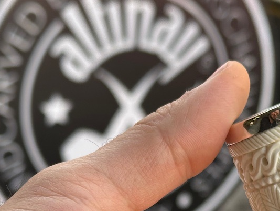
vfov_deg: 12.6
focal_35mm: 115
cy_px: 243
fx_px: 931
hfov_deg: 17.0
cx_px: 219
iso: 64
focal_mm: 6.86
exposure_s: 1/704
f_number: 1.78
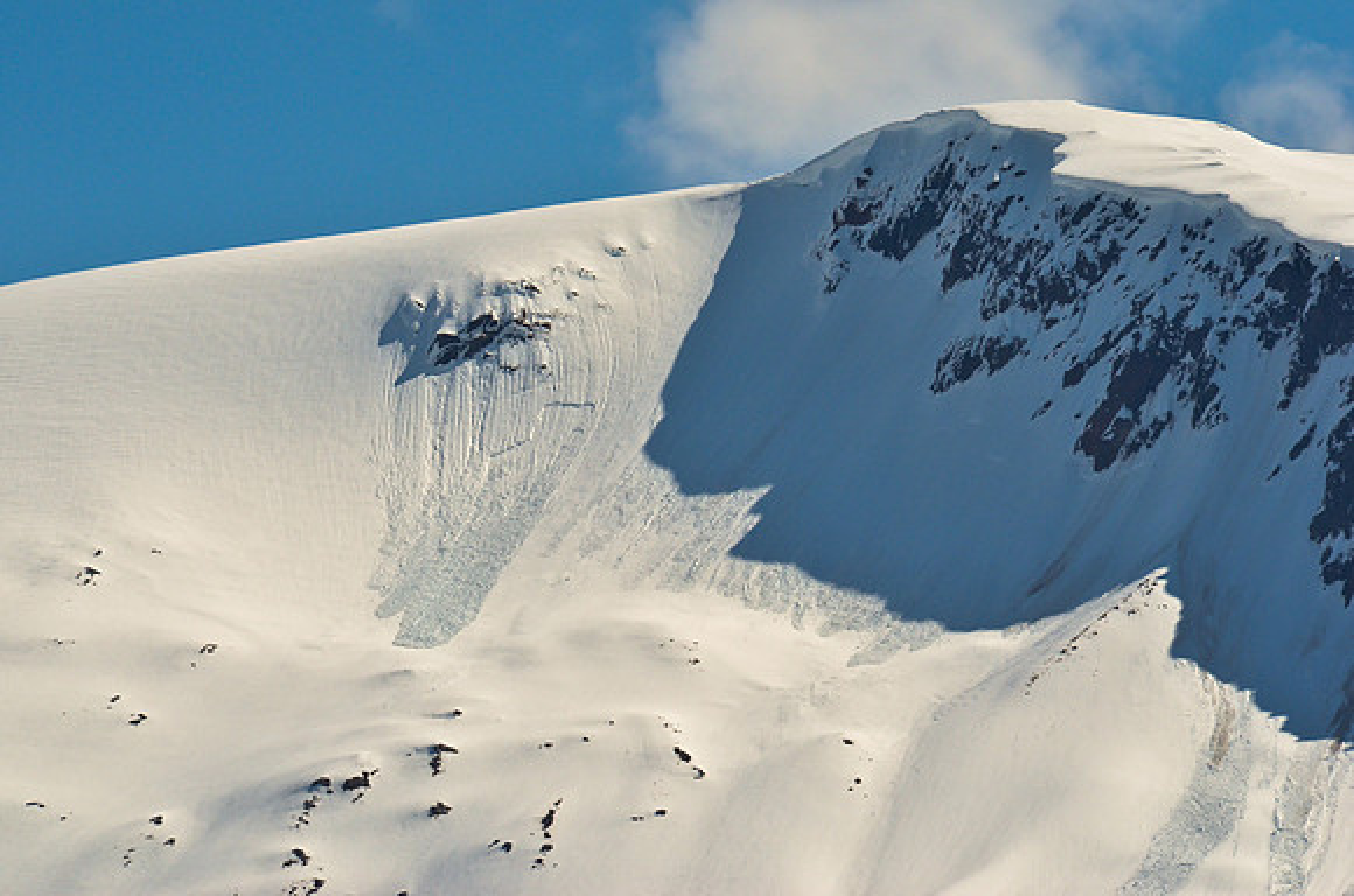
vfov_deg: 2.9
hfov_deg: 4.4
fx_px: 17451
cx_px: 677
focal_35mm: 465
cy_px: 448
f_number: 14
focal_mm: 310
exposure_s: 1/1600
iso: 800
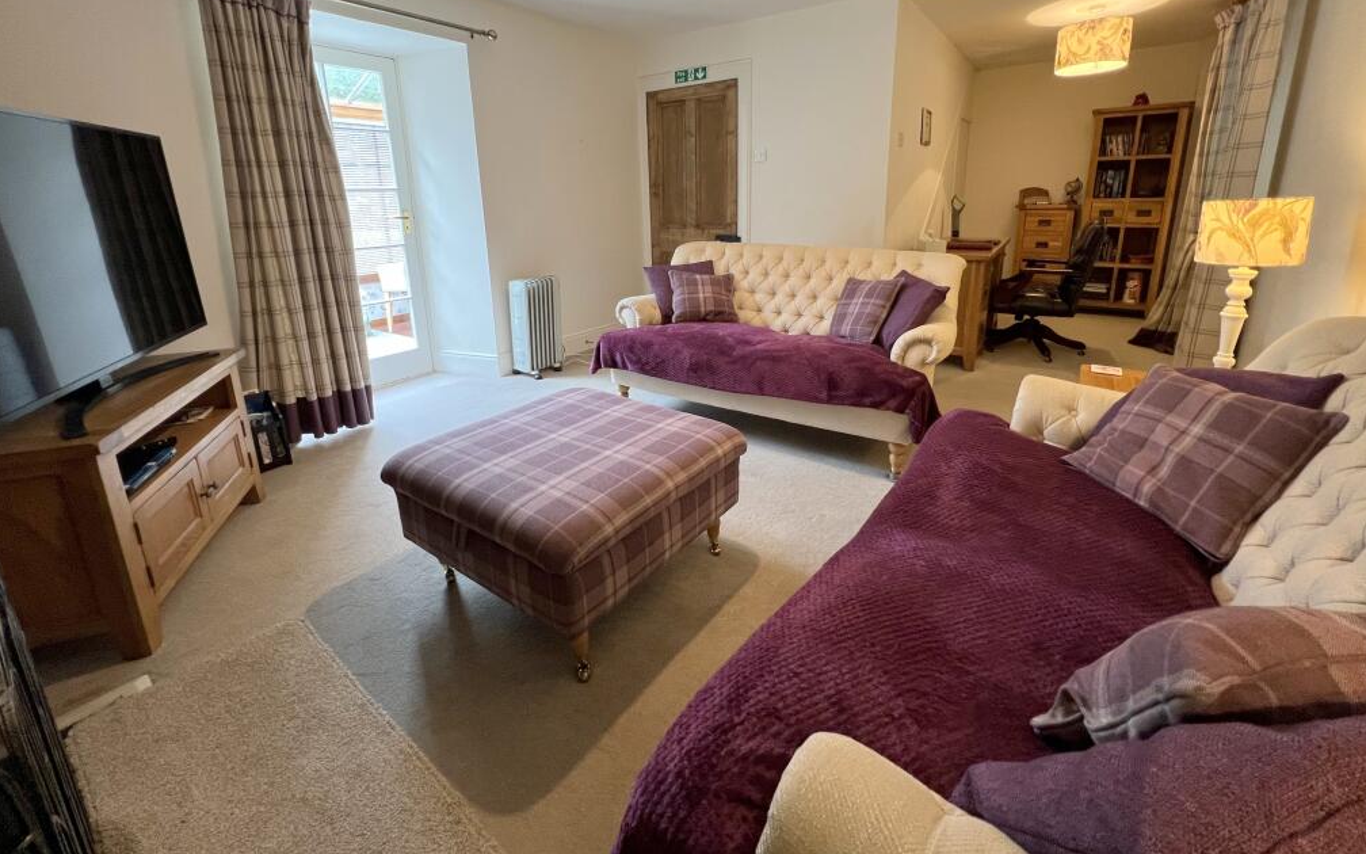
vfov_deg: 77.6
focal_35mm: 14
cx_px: 686
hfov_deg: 105.3
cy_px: 335
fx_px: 521
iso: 160
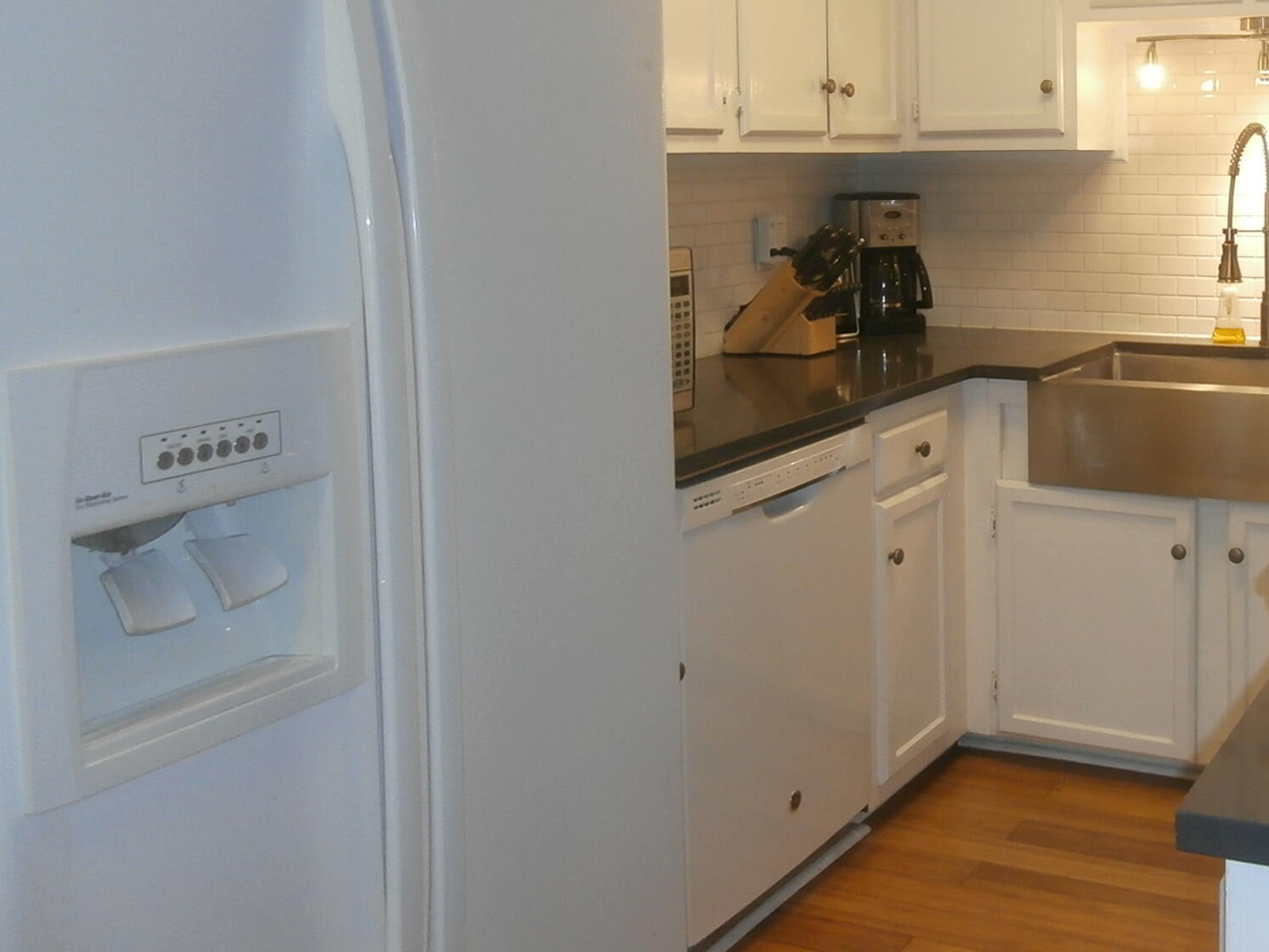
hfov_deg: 43.3
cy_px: 188
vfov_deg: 34.1
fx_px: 1503
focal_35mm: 41
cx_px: 1044
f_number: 3
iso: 200
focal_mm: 4.2
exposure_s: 1/30
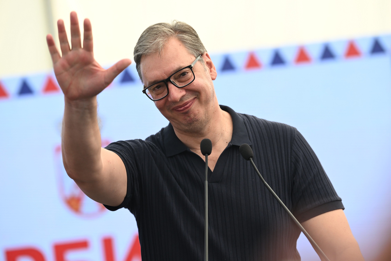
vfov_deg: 8.1
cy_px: 130
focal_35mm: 170
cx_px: 196
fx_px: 1846
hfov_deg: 12.1
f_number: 4.5
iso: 800
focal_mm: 170
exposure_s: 1/400
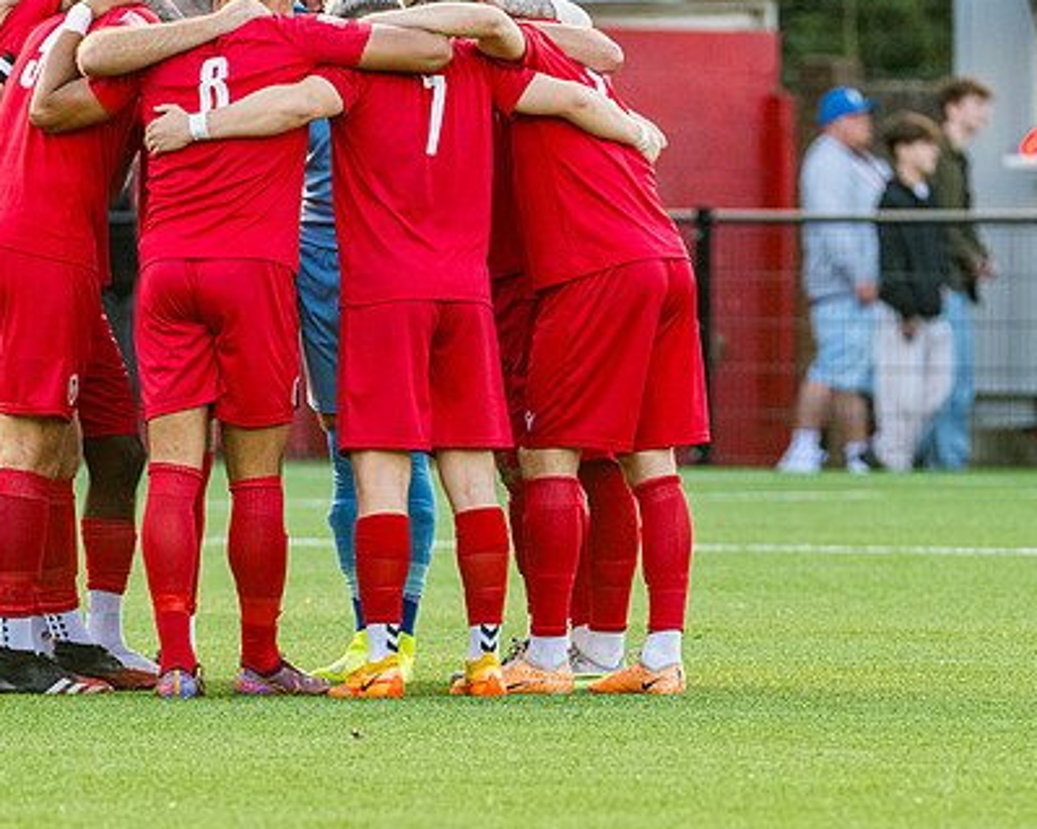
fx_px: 23626
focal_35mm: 770
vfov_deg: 2.0
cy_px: 314
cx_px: 294
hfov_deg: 2.5
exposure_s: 1/500
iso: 1250
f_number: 5
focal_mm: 300
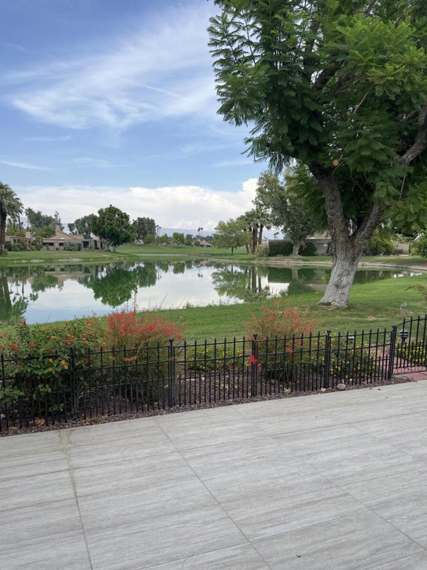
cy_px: 308
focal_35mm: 27
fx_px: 444
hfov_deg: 51.4
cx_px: 206
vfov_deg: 65.2
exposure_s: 1/1059
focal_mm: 6.76
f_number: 1.78
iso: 80
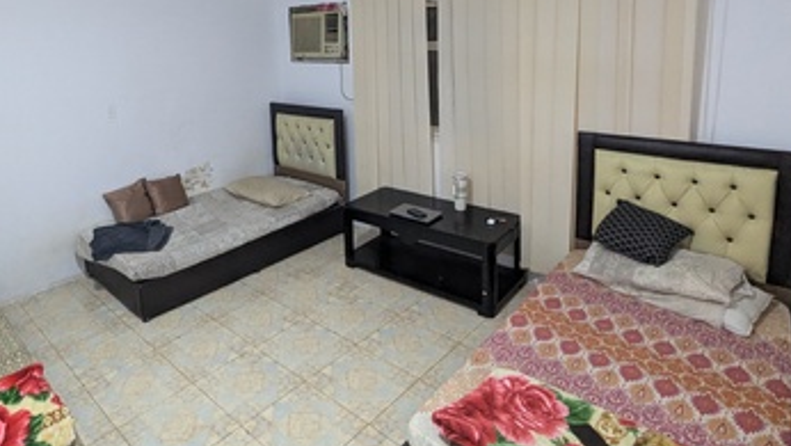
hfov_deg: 77.3
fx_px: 483
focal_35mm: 23
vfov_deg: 47.3
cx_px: 299
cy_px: 99
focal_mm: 2.35
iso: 833
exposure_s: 1/29.6
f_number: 2.2
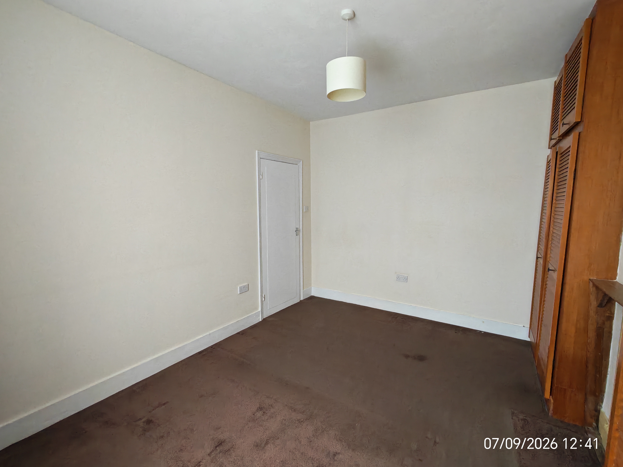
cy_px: 234
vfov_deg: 78.1
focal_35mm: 16
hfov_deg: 94.5
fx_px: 288
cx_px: 312
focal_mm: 1.96
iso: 500
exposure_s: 1/50
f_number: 2.2
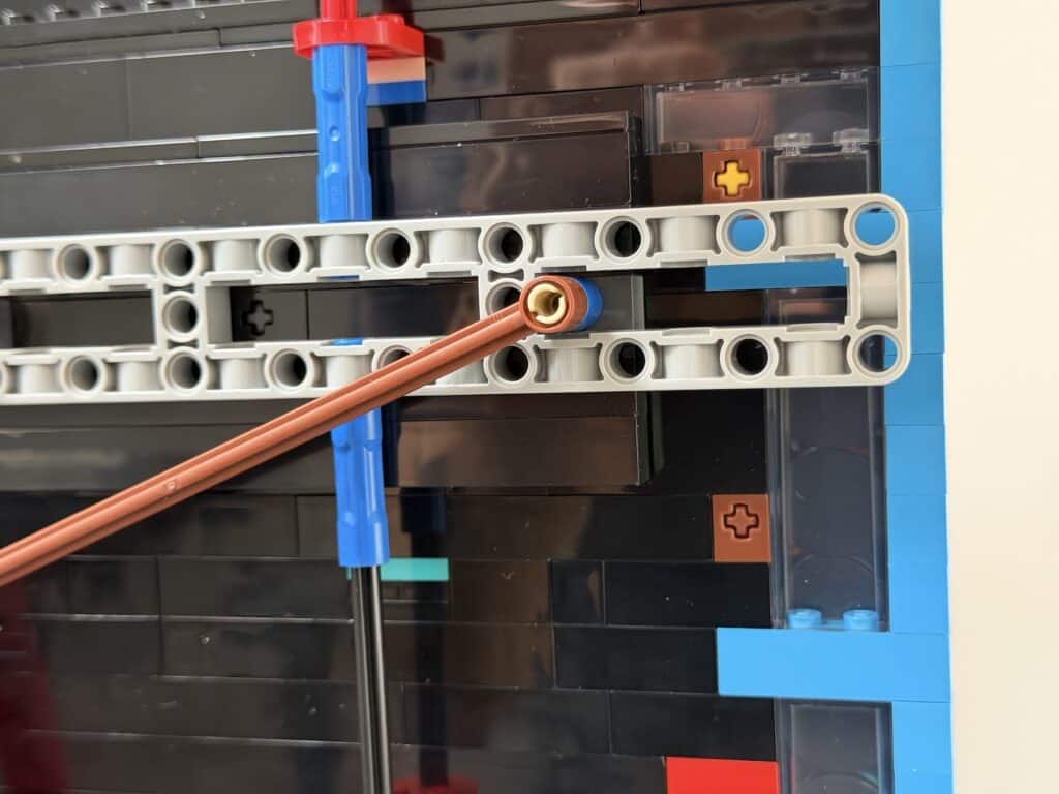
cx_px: 530
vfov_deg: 30.3
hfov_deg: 39.7
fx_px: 1468
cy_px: 397
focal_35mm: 48
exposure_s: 1/40
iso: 400
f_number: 1.78
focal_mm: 6.76
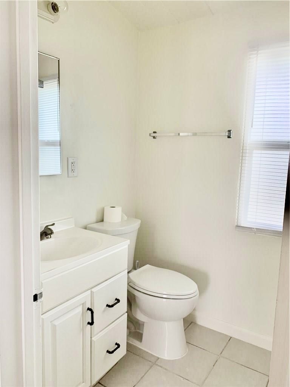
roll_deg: -0.8
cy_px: 194
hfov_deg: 53.1
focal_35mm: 26
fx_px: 290
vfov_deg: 67.3
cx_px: 145
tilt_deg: -7.4
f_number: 1.8
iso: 25
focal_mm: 4.25
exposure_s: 1/121
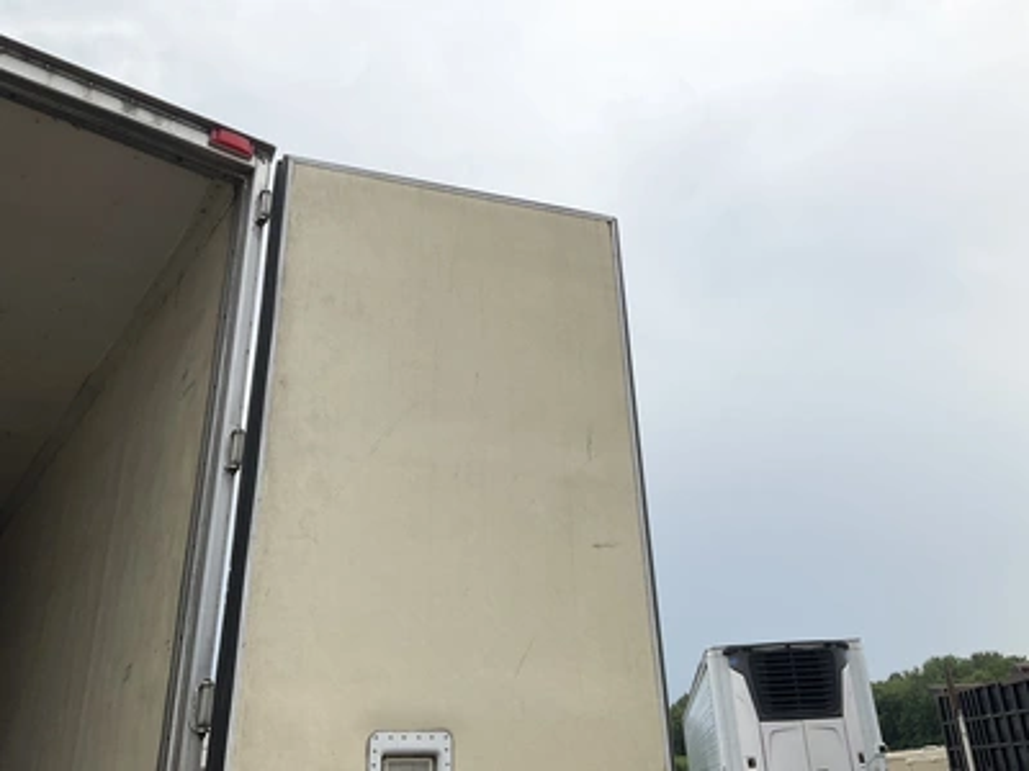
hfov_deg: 61.7
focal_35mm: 29
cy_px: 386
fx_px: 862
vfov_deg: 48.2
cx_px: 514
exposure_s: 1/657
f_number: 1.8
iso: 25
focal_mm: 3
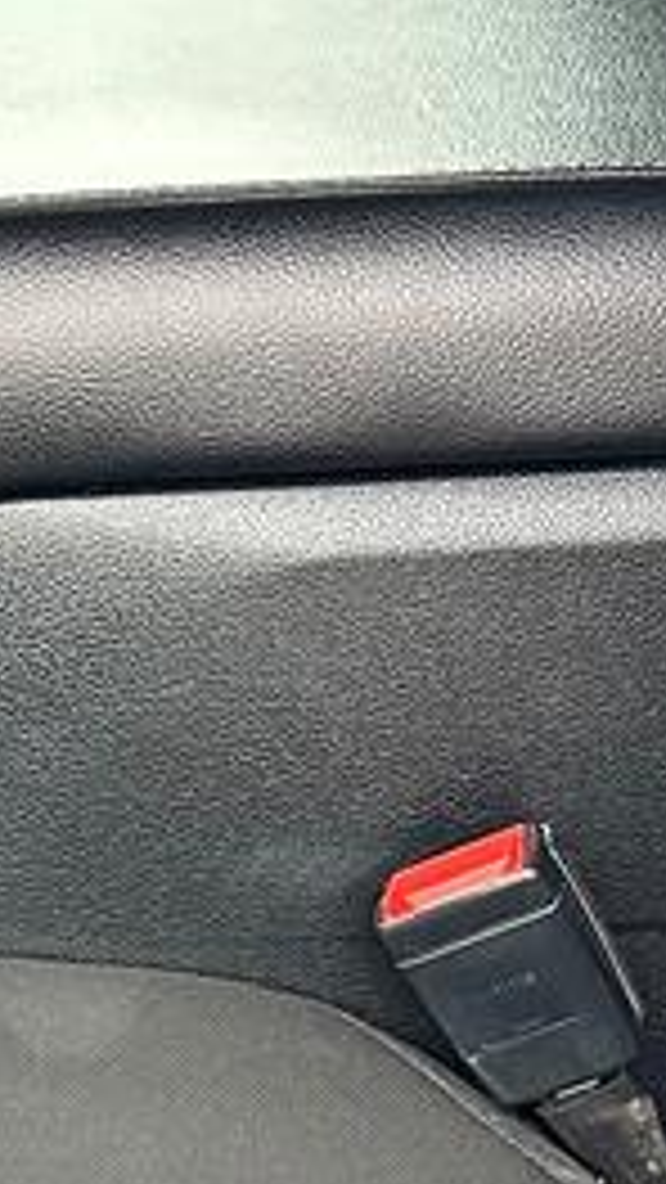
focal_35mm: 138
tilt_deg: -26.7
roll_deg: +1.8
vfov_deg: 15.4
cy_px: 1004
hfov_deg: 8.6
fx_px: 4331
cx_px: -342
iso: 125
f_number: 1.5
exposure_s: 1/90
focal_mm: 5.7
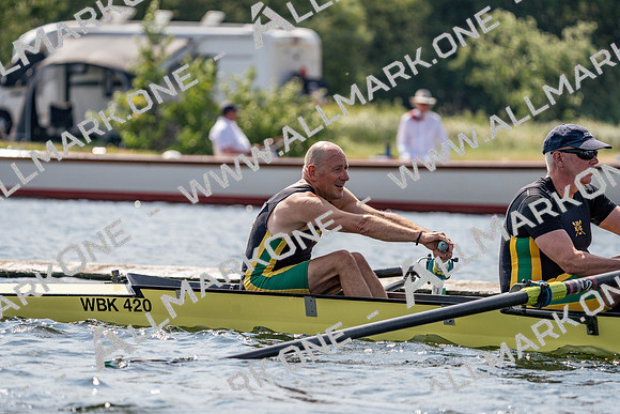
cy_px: 207
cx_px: 310
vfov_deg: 4.7
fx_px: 5013
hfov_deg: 7.1
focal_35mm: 291
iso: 250
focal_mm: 291
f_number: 5.6
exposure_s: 1/1600
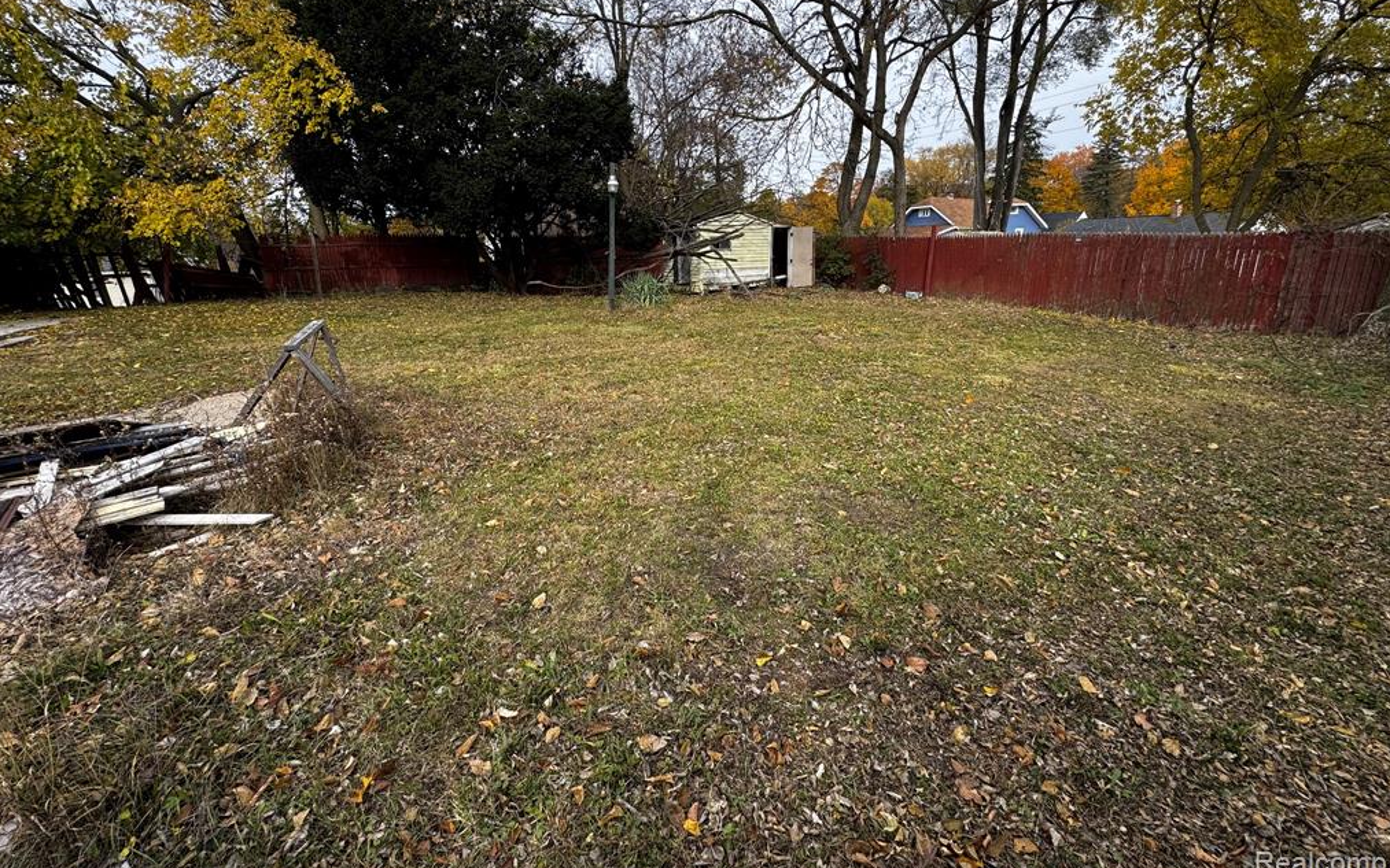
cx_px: 692
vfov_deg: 74.2
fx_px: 568
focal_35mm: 15
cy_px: 358
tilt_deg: -11.5
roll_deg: +2.3
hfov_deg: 101.5
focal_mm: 2.22
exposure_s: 1/430
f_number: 2.2
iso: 40
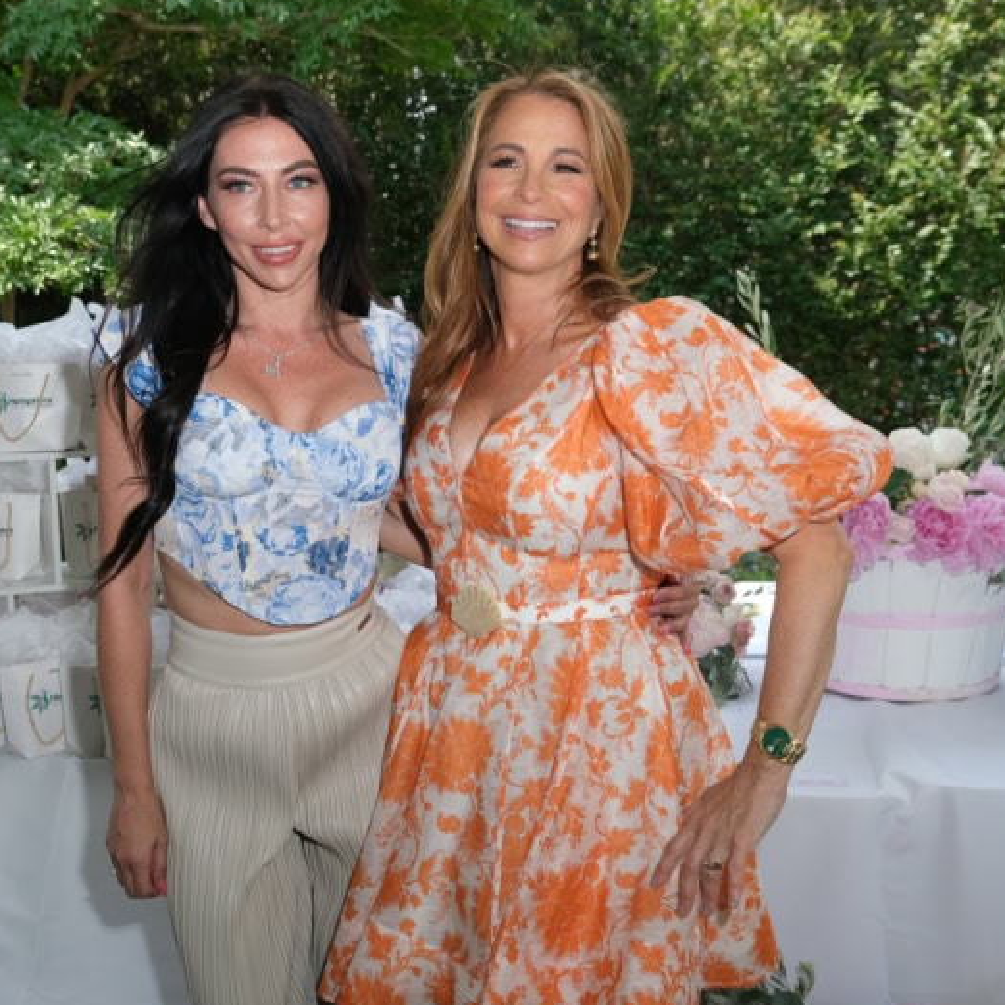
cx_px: 352
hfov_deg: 38.8
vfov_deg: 39.2
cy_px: 500
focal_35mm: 43
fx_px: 1412
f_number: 4.5
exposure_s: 1/250
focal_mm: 22.3
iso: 200
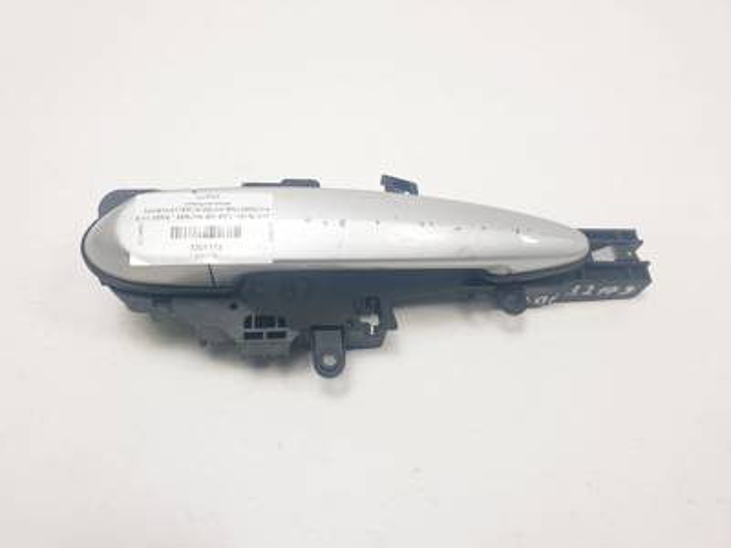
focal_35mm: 26
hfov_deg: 67.3
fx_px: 549
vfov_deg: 53.1
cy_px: 274
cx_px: 366
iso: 50
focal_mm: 4.3
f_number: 2.4
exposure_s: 1/325
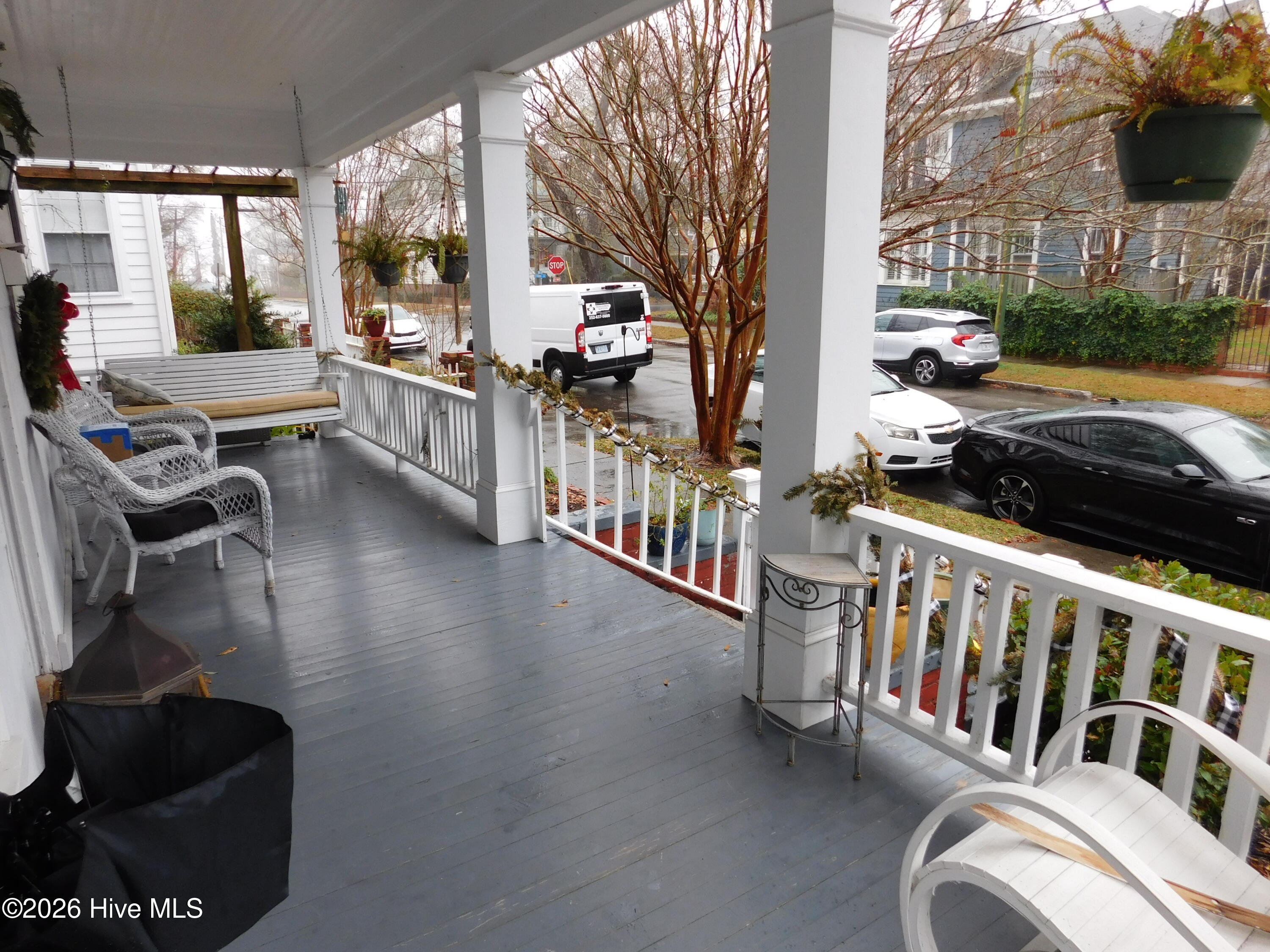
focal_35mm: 23
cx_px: 635
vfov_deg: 58.9
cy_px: 476
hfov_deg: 73.9
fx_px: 844
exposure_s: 1/80
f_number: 3
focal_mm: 4
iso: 125
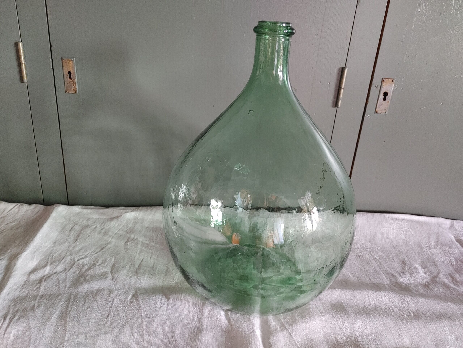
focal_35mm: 26
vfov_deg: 53.1
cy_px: 174
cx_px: 232
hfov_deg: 67.3
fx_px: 348
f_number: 1.8
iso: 450
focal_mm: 4.81
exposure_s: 1/40
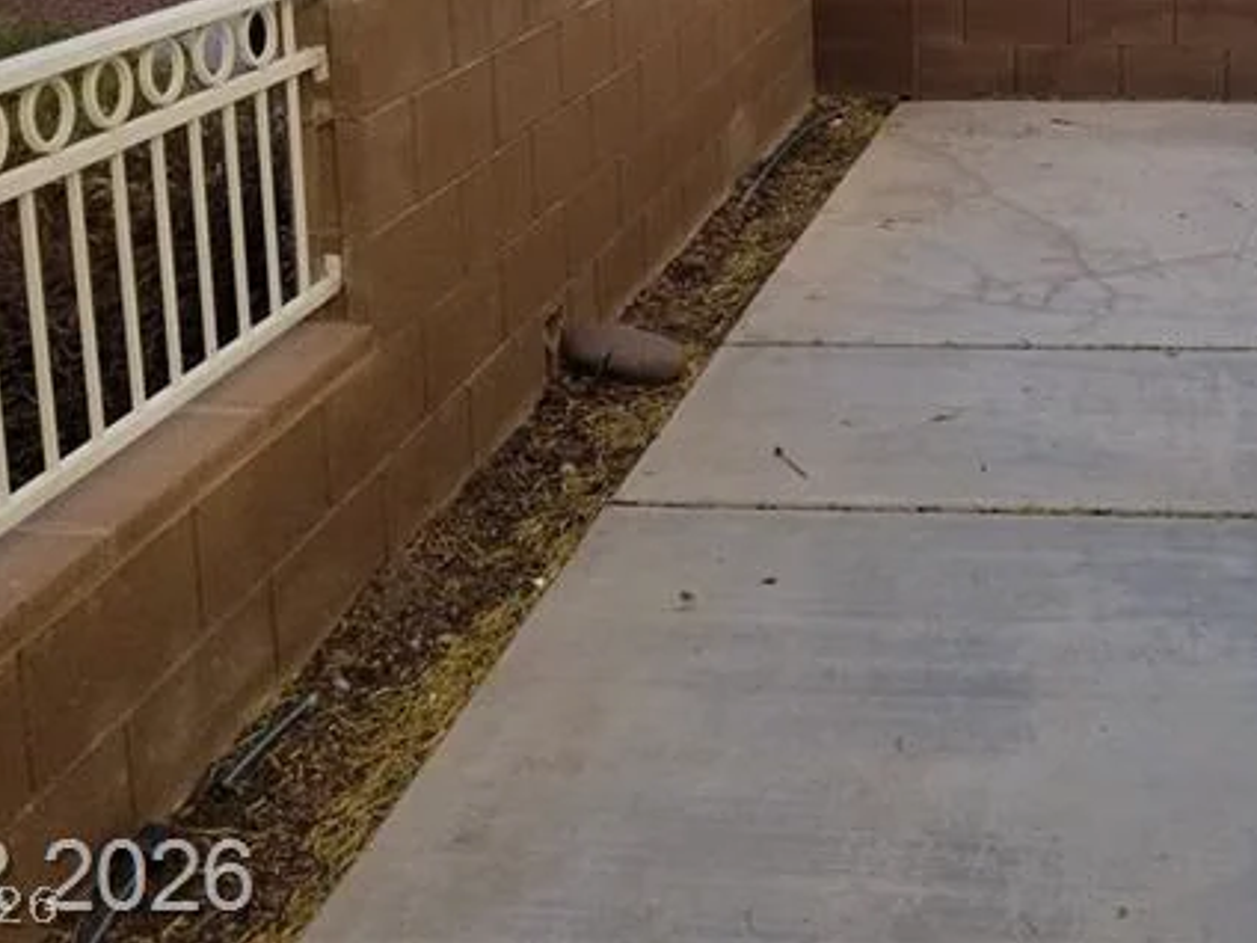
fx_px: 1779
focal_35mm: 49
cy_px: 56
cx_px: 993
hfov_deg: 37.6
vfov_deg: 28.3
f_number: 1.7
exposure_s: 1/682
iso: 50
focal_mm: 4.3
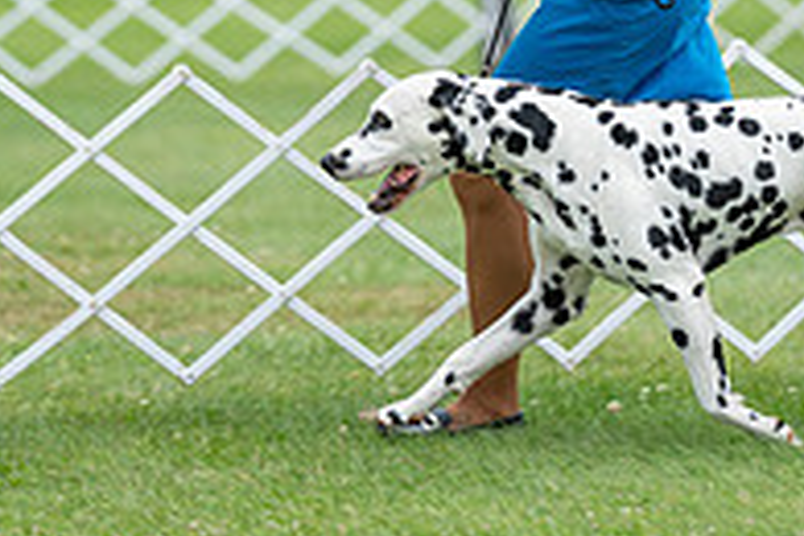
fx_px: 10764
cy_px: -97
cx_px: 565
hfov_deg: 4.3
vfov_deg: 2.8
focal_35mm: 482
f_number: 2.8
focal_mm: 162
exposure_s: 1/500
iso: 100
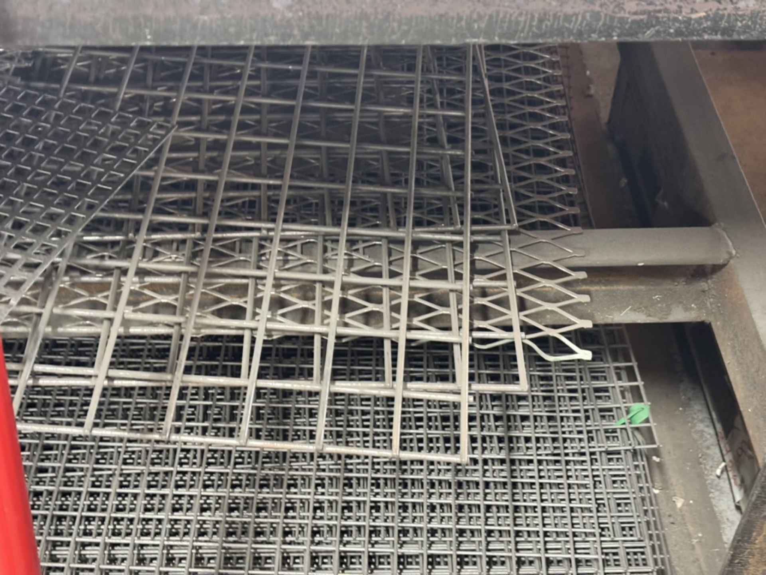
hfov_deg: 36.8
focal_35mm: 52
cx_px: 383
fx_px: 1151
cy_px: 288
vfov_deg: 28.0
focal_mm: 5.96
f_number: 1.6
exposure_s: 1/20
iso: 400
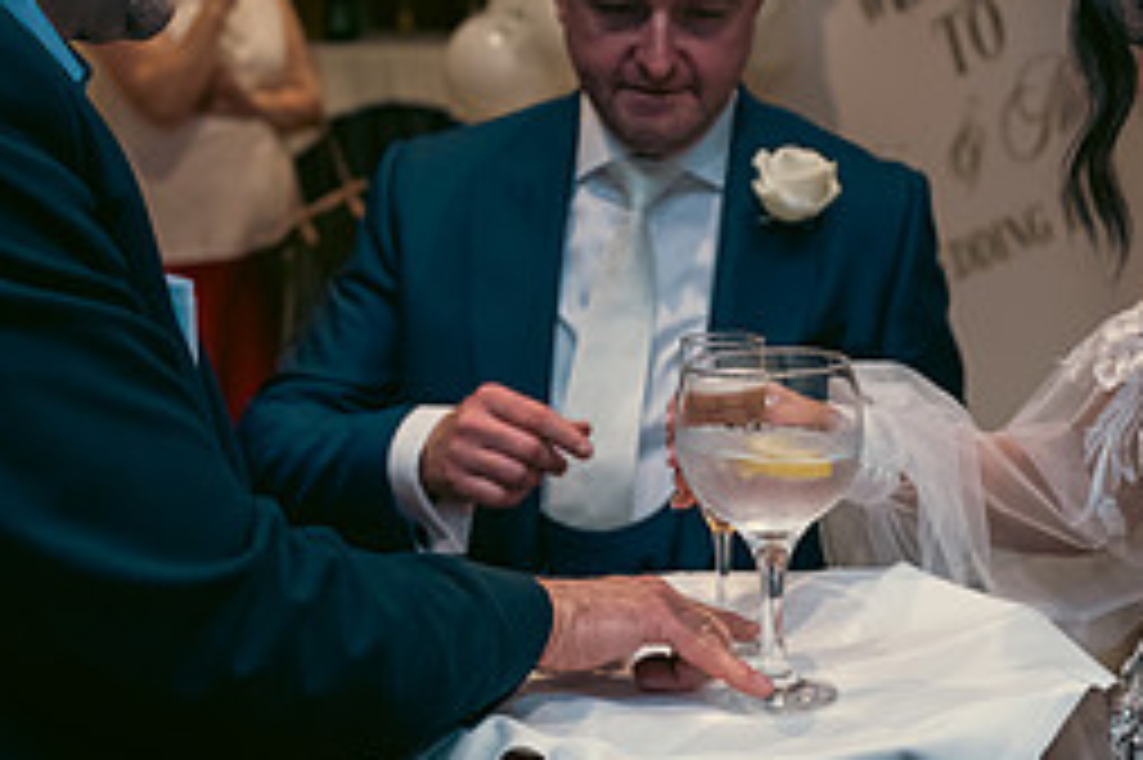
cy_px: 313
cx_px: 891
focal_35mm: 80
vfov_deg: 17.0
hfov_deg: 25.0
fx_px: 2538
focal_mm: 35
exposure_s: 1/160
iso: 800
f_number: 3.5
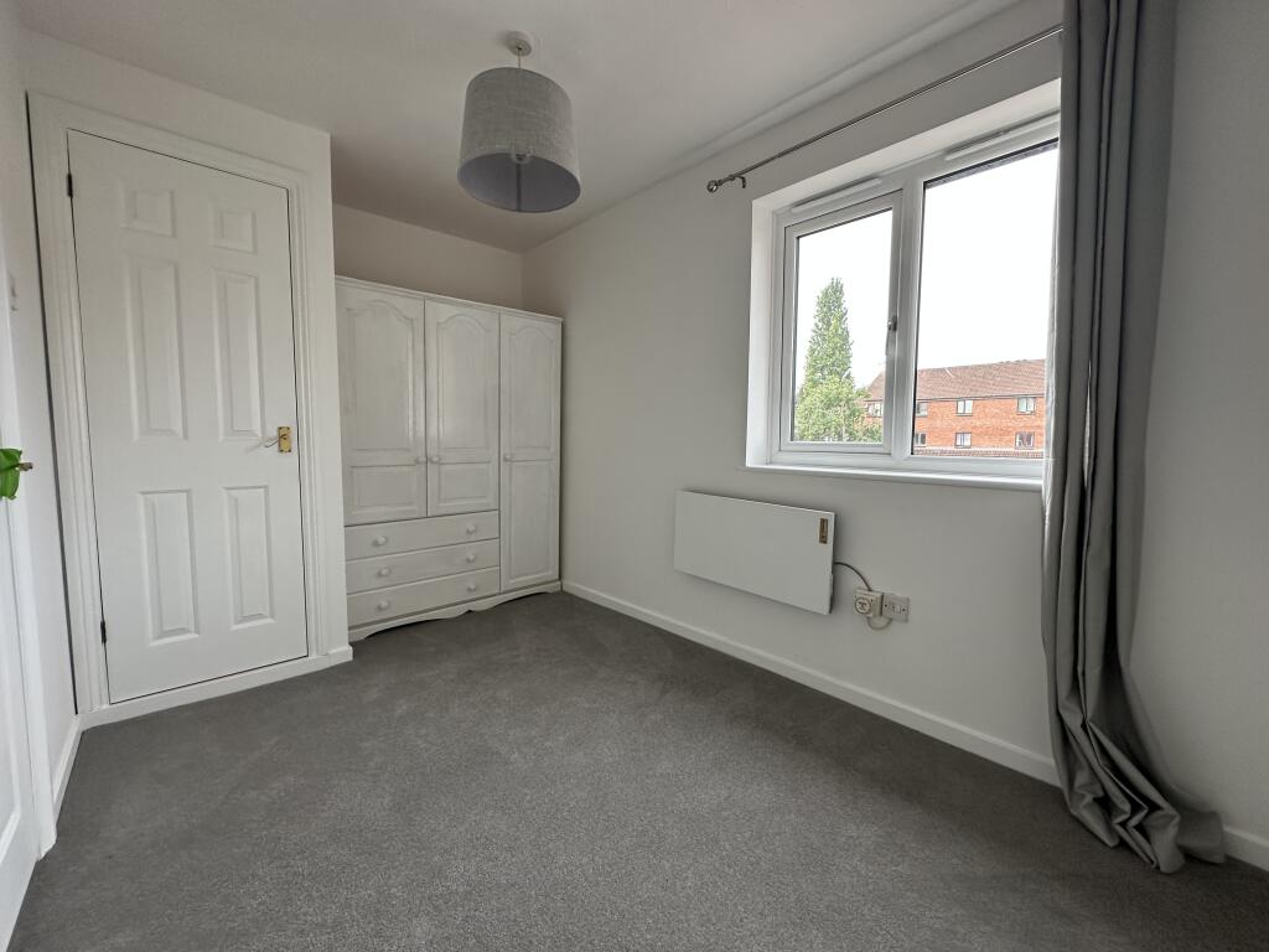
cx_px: 634
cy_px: 476
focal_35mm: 14
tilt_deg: -3.6
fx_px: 513
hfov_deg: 102.1
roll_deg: +0.7
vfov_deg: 85.7
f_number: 2.2
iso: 100
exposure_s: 1/99
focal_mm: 2.22
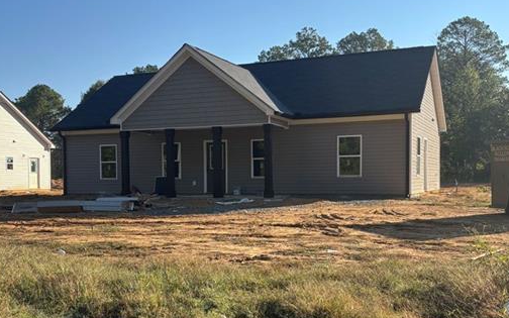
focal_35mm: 42
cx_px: 264
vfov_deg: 30.4
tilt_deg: -1.0
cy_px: 199
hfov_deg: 47.2
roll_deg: -0.4
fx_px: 583
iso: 50
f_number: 1.6
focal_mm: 5.96
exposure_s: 1/2105
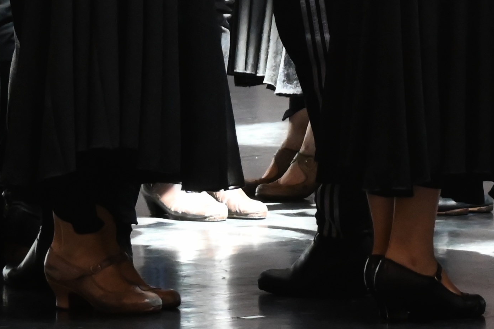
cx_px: 353
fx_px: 4775
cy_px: -314
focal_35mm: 348
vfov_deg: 3.9
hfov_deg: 5.9
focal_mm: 58
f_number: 4.5
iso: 5000
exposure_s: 1/400
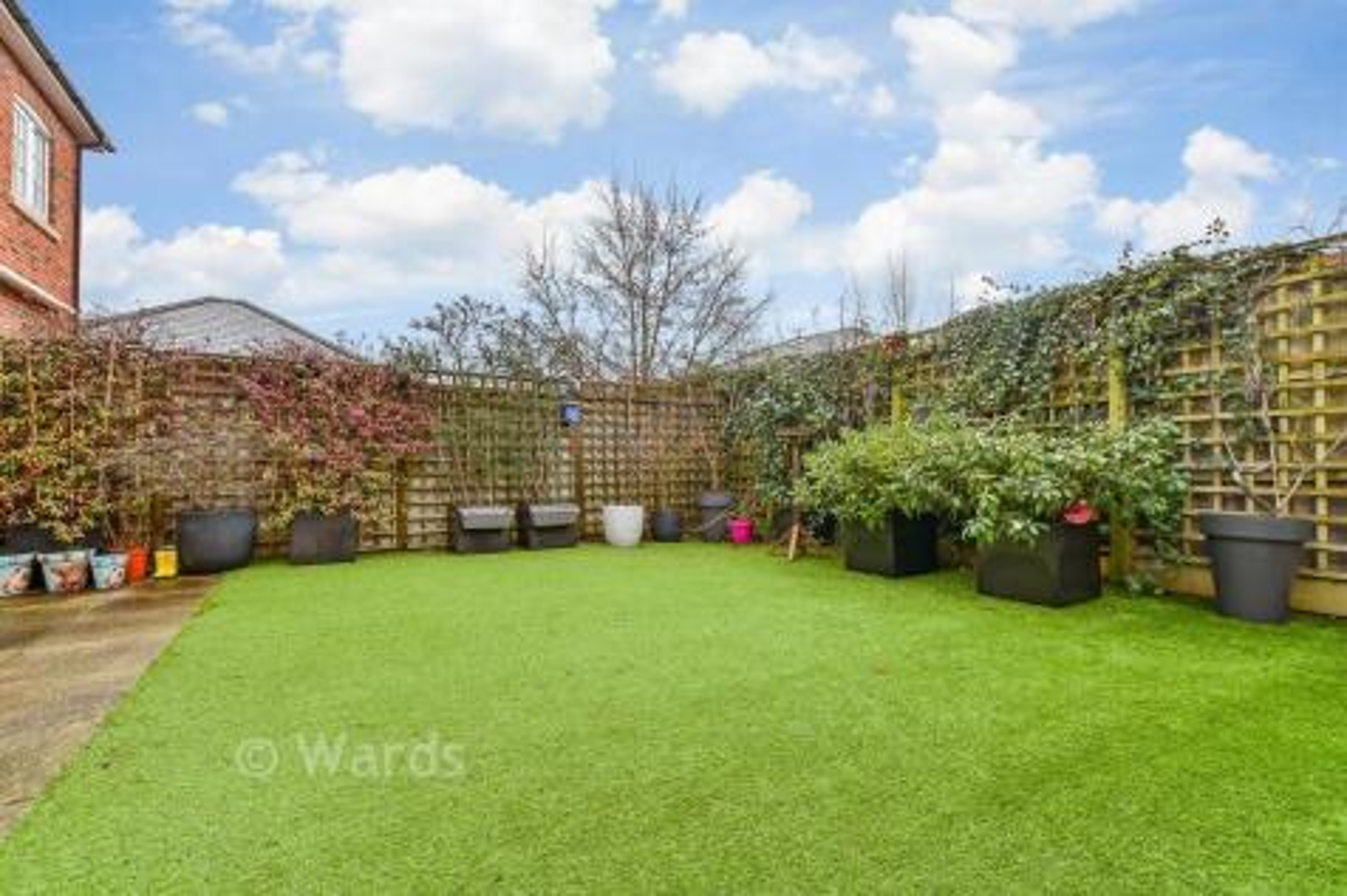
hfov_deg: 71.5
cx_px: 674
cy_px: 448
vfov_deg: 51.3
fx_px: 935
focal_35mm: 25
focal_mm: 17
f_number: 8
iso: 160
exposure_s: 1/25
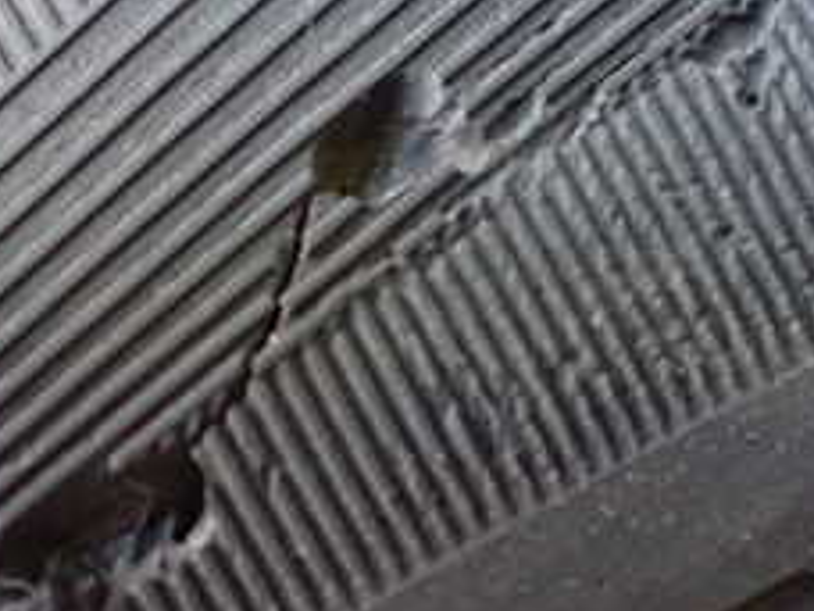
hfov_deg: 24.4
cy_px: 257
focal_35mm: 79
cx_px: 618
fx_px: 1858
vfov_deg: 18.7
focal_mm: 5.4
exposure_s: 1/60
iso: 800
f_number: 2.3
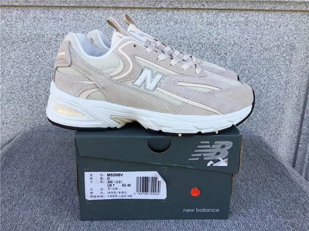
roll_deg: -0.5
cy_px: 116
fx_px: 277
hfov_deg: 58.4
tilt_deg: -17.3
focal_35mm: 31
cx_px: 154
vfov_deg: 45.4
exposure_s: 1/153
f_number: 2.4
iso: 25
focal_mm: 3.3
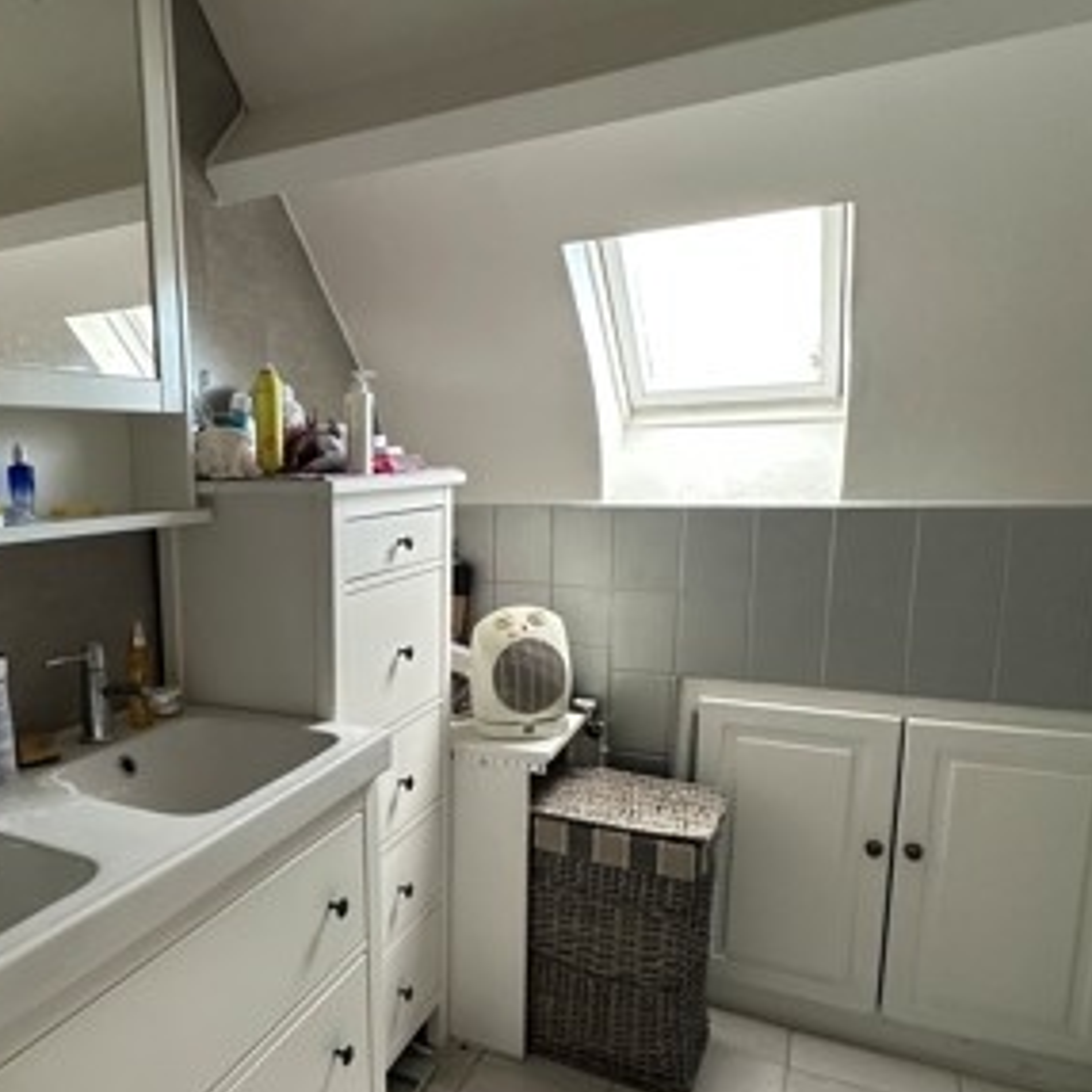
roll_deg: +1.8
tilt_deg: -9.2
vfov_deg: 60.7
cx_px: 313
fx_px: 928
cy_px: 622
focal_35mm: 26
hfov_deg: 58.7
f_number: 2.2
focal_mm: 2.22
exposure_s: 1/99
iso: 250
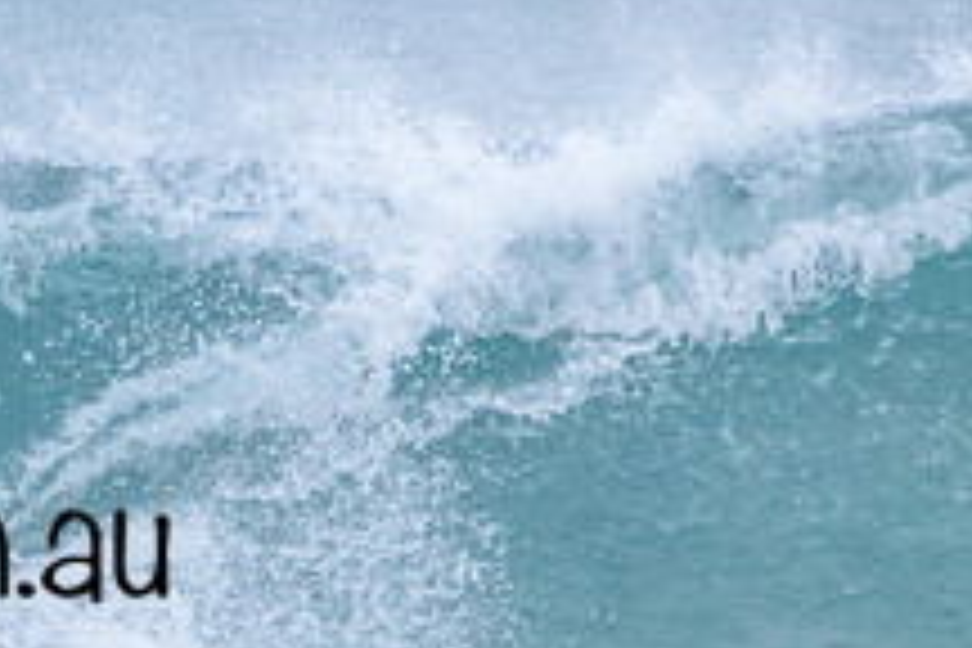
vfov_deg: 0.6
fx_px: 58018
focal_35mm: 2149
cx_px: -306
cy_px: 493
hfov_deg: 1.0
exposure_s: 1/2000
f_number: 11
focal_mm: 800
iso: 2000
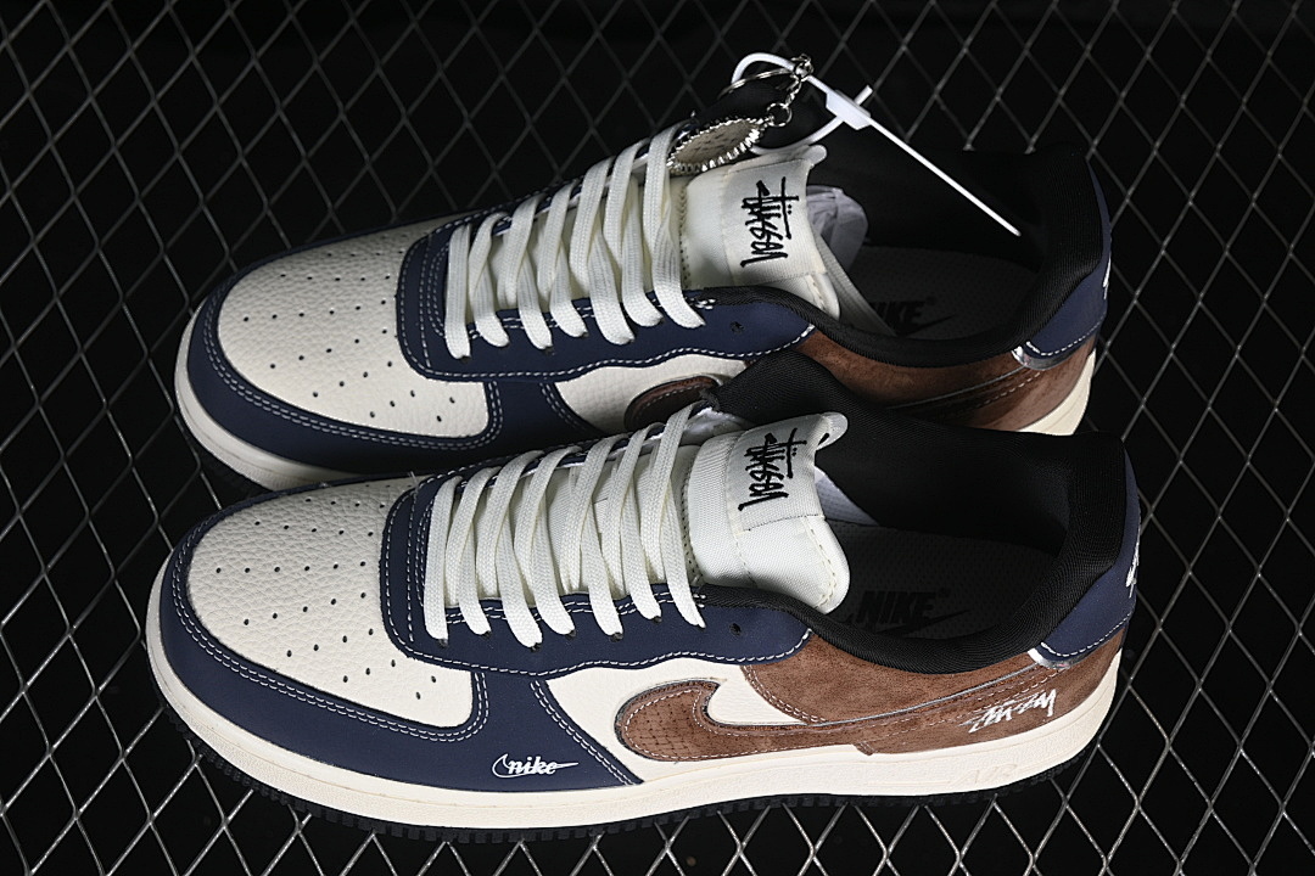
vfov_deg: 18.2
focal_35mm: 75
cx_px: 658
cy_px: 438
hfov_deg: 27.0
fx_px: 2739
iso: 160
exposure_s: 1/80
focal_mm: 50
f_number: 7.1
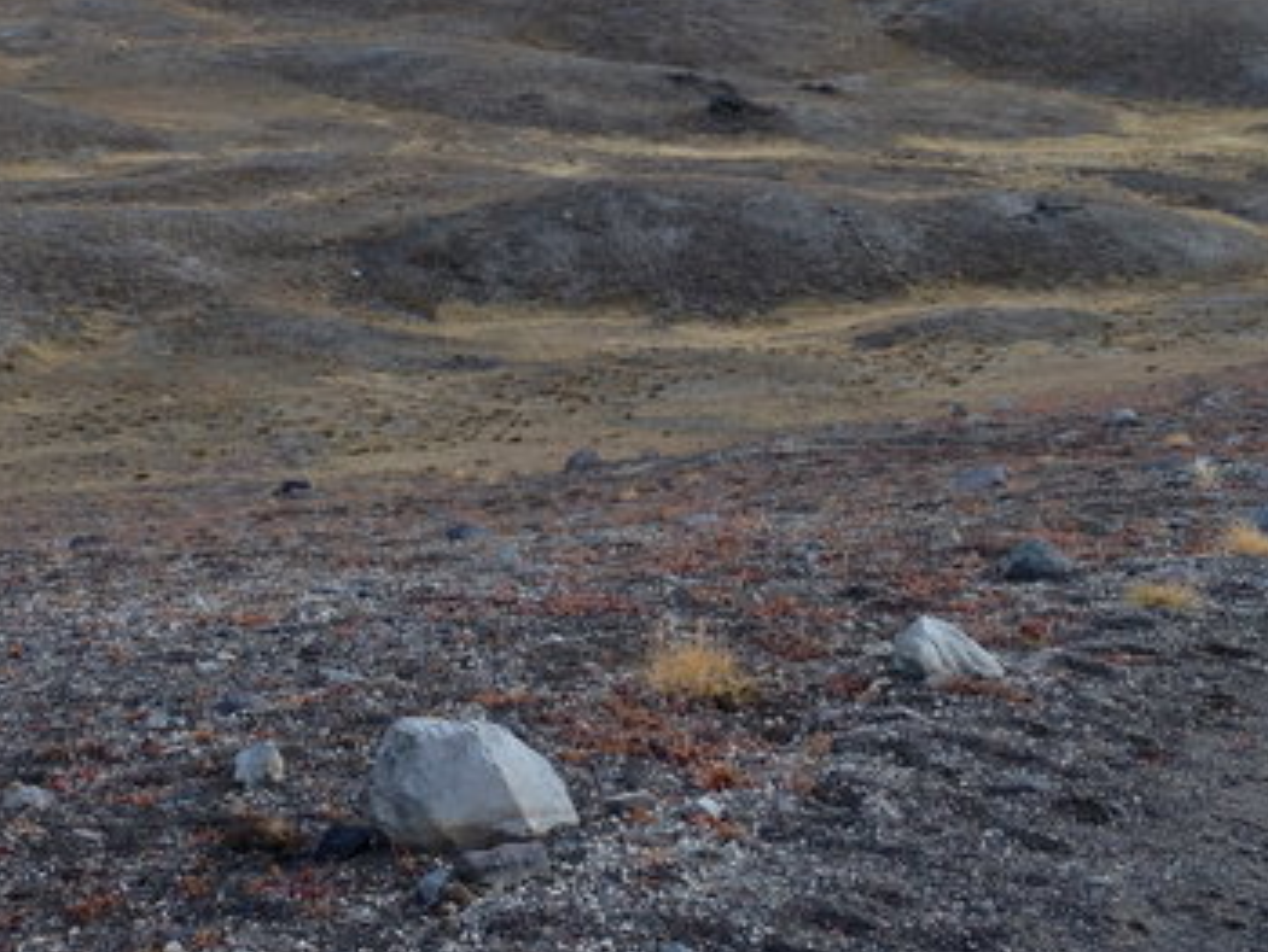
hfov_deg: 24.4
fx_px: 2932
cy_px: 311
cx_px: 543
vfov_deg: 18.4
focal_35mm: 80
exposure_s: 1/120
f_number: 2.4
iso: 64
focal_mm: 4.28
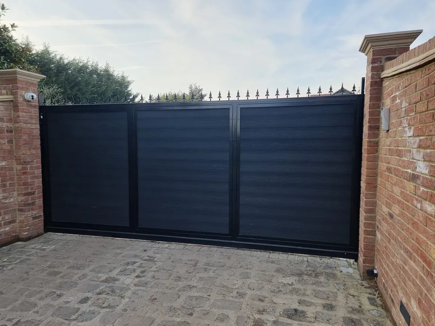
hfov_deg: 69.4
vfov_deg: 54.9
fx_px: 314
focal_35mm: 25
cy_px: 167
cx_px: 219
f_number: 1.8
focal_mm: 6.7
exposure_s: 1/233
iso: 50
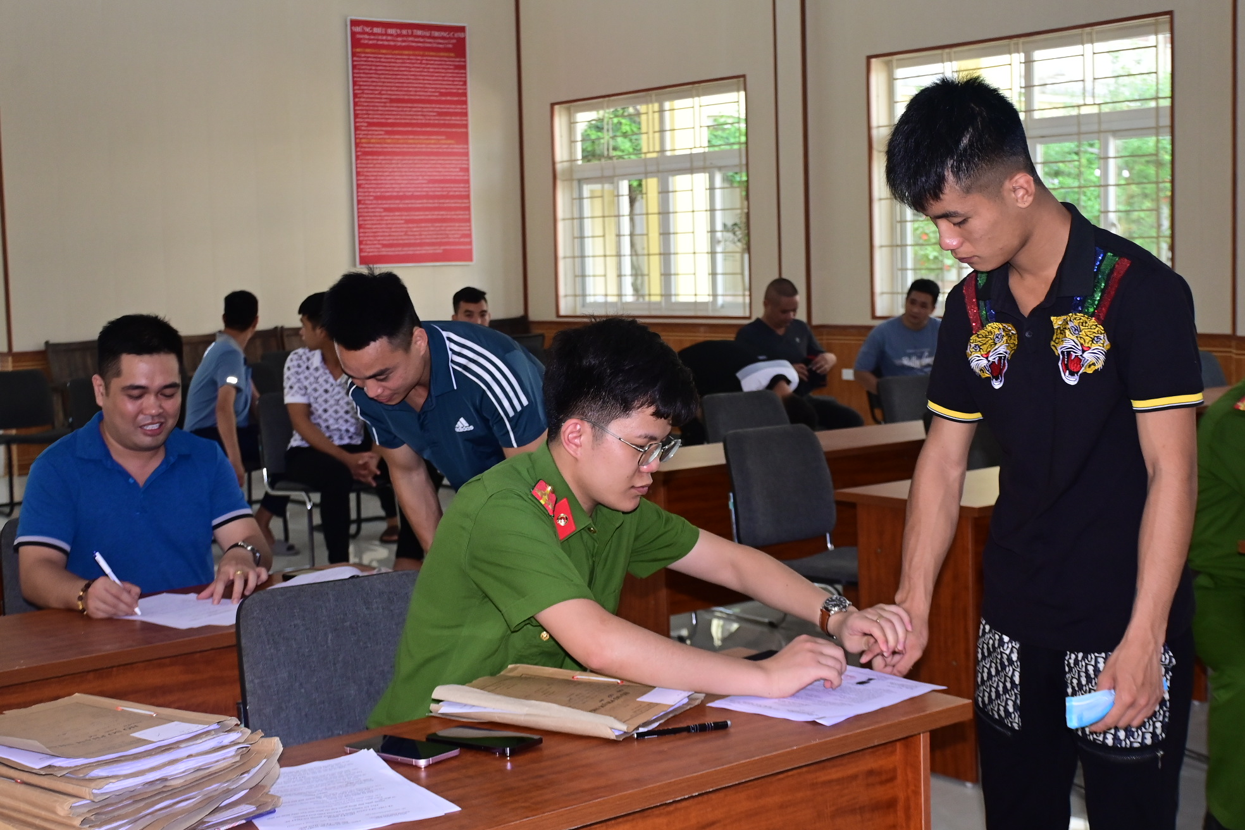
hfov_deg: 38.9
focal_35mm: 51
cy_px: 415
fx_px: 1764
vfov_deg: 26.5
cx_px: 622
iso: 1250
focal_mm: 34
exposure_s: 1/250
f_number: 6.3
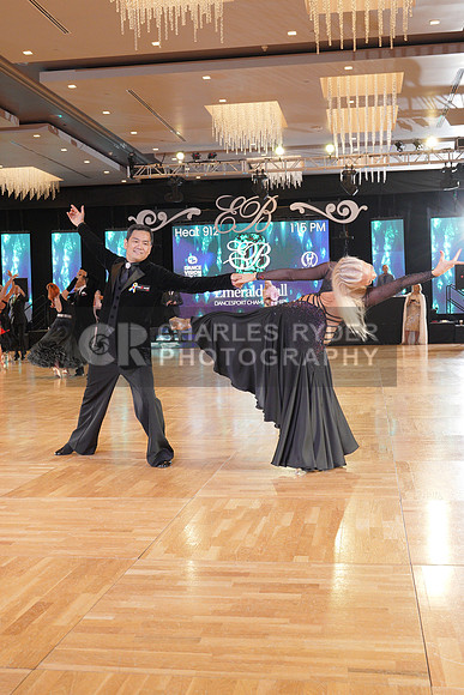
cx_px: 232
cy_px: 348
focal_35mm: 42
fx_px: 811
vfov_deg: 46.4
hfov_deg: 31.9
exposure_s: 1/200
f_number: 5.6
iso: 2000
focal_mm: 28
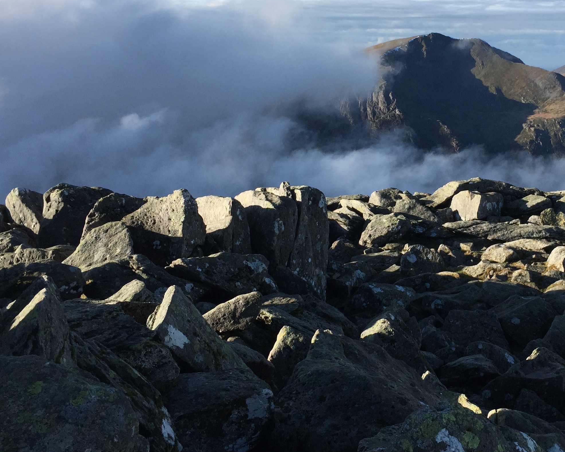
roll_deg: -0.4
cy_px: 186
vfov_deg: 32.0
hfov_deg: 38.8
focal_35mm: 47
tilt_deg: -10.5
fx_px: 786
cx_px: 404
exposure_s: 1/1364
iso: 32
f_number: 2.2
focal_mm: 4.15
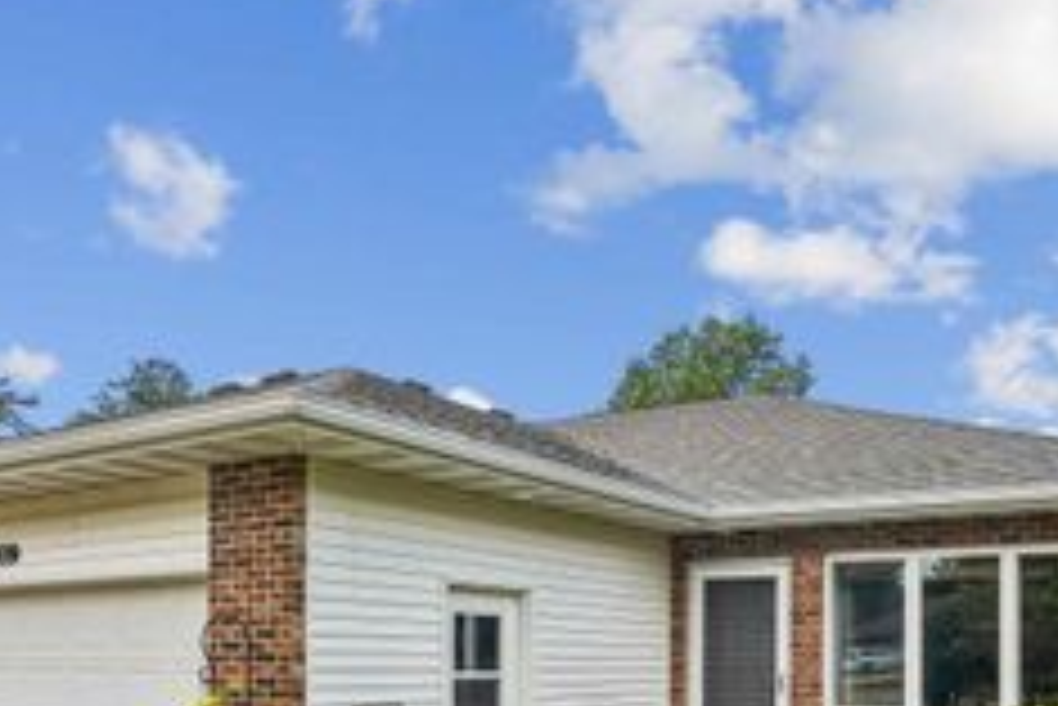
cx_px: 684
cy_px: 686
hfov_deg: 54.9
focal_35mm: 34
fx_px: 1000
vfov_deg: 35.6
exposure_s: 1/400
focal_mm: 16
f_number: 9
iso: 400
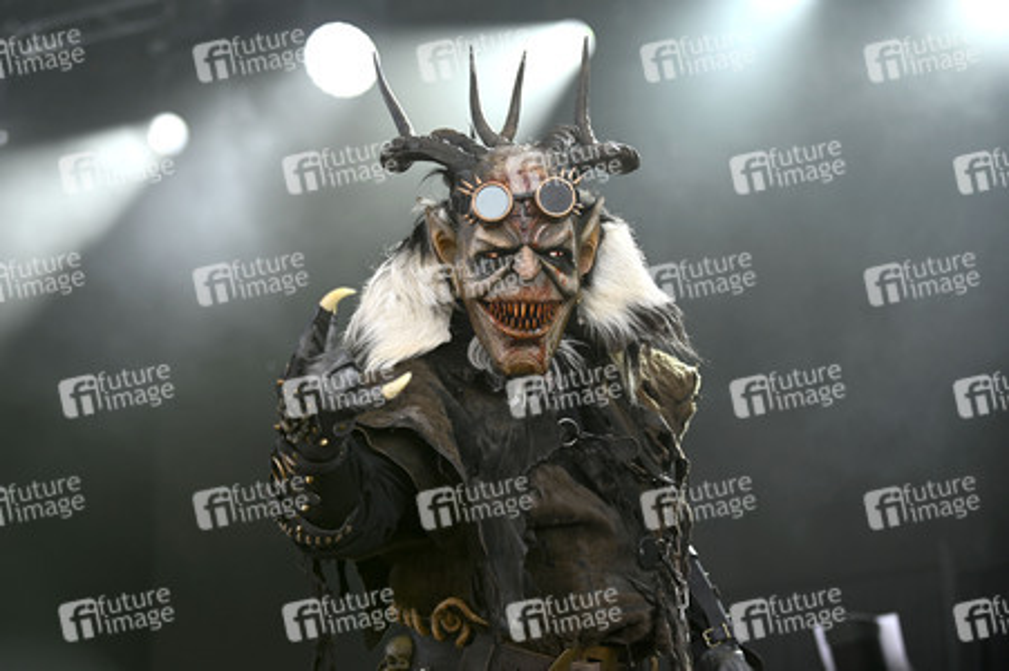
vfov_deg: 16.6
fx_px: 2297
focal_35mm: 82
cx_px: 504
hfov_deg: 24.8
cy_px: 336
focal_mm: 82
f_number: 2.8
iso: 200
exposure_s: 1/500
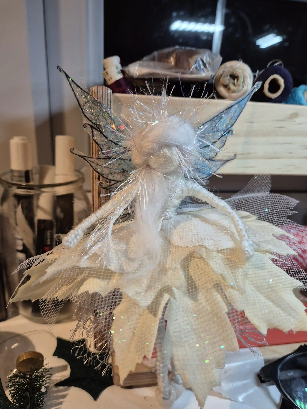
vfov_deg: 69.3
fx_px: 296
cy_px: 217
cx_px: 160
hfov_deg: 54.9
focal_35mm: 25
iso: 125
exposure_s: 1/58
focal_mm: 5.4
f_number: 1.8
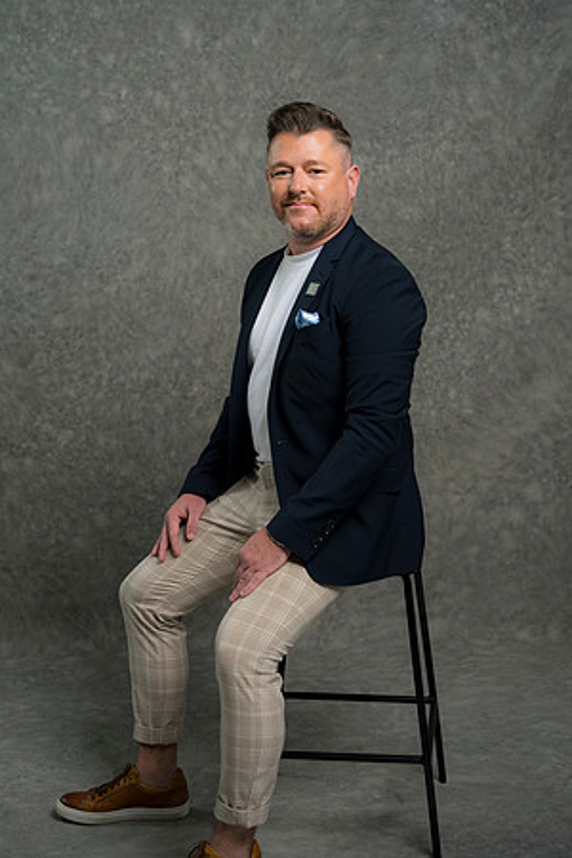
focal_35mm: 55
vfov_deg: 36.2
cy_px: 429
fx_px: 1311
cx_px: 286
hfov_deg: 24.6
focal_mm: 55
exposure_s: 1/160
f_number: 4
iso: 125
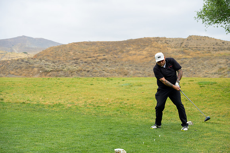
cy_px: 76
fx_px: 390
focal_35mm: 61
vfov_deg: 22.3
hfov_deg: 32.9
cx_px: 115
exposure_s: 1/2500
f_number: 4
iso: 800
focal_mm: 61
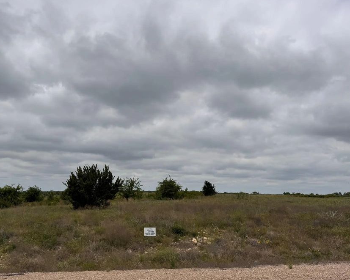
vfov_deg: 50.0
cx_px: 146
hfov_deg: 60.1
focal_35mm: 29
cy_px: 140
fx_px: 300
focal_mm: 6.76
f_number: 1.78
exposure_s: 1/12346
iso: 64
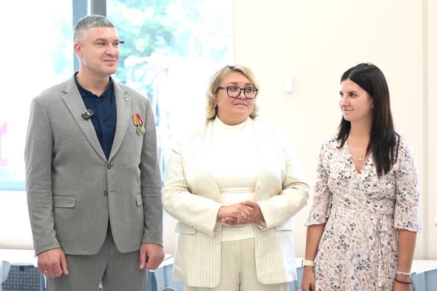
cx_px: 218
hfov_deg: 23.4
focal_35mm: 87
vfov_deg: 15.7
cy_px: 146
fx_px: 1056
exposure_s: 1/200
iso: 1000
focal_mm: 58
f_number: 4
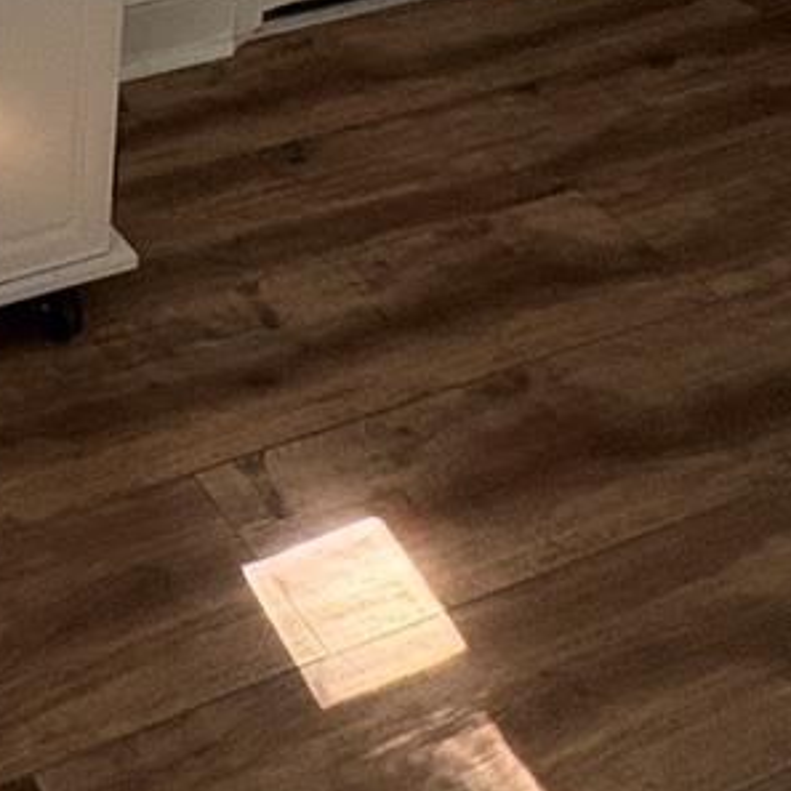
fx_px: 1655
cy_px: -378
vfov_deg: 22.4
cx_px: -125
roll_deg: +0.4
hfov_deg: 24.6
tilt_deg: -15.2
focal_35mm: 64
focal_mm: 2.22
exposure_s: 1/99
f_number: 2.2
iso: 200
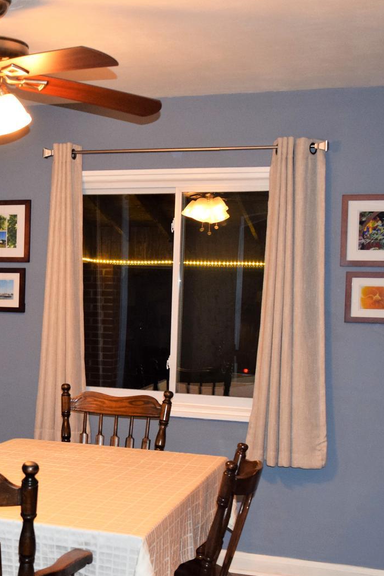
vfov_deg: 33.8
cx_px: -55
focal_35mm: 59
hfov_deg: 21.6
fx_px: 944
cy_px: 348
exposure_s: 1/100
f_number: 5
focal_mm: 20
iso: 800
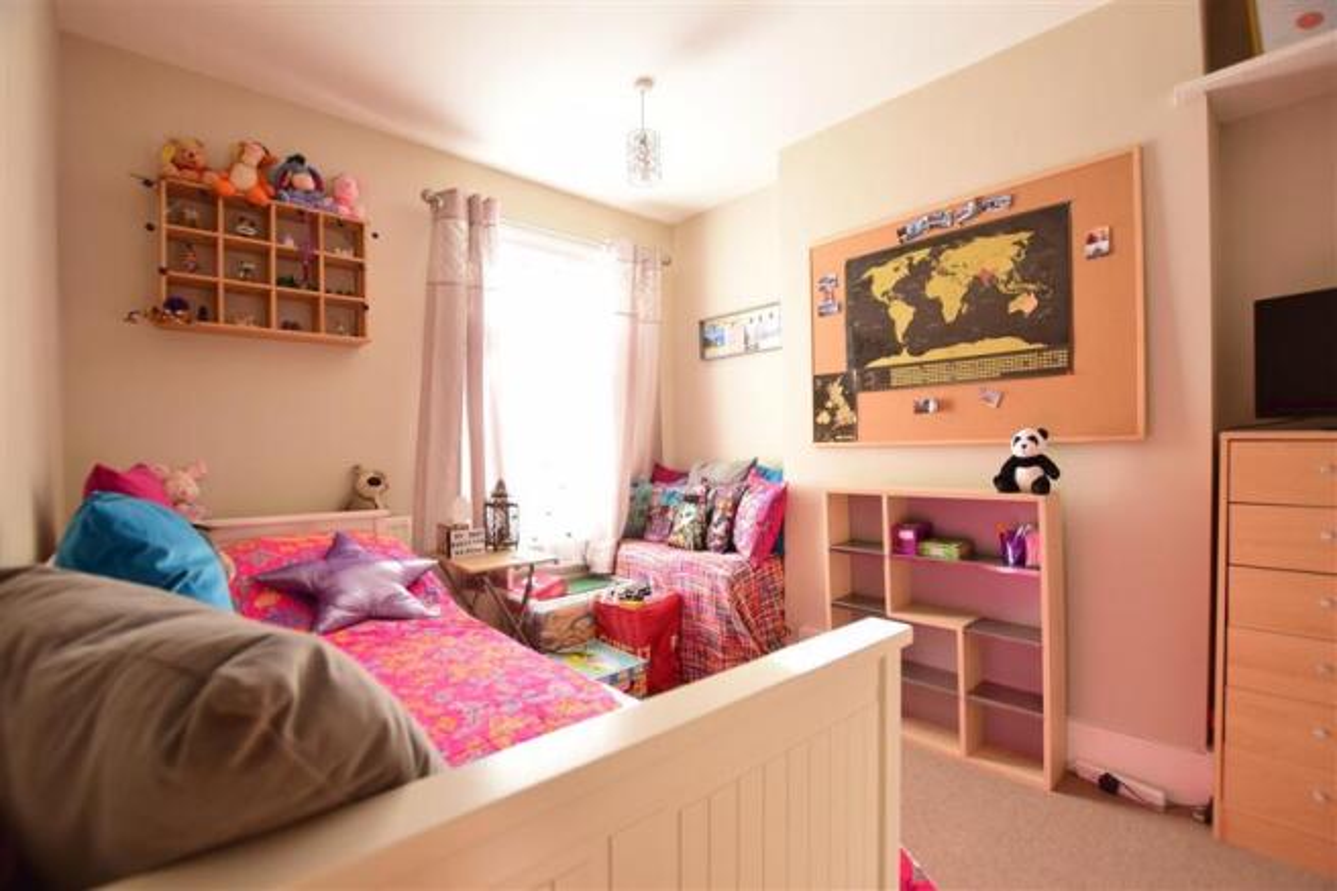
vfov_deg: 77.3
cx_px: 668
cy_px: 446
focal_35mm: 15
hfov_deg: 100.4
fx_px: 557
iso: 400
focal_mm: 10
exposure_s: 1/60
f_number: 5.6
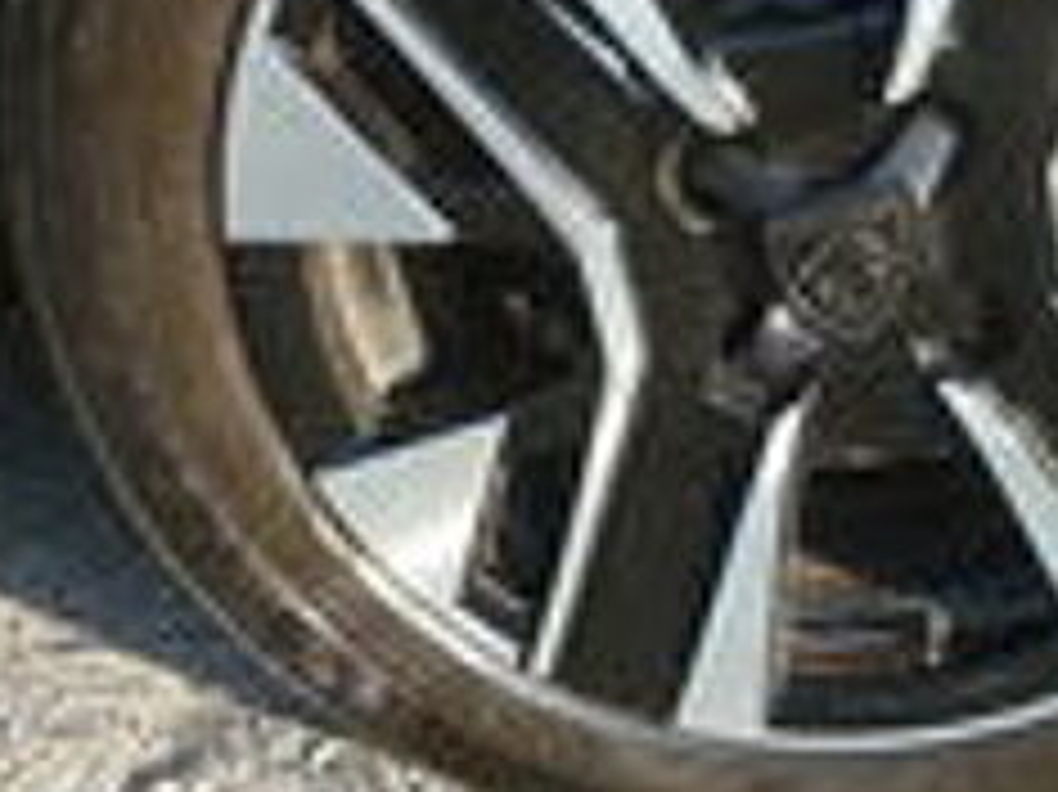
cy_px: 166
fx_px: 1558
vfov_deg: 28.0
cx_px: 896
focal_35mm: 51
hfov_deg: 35.8
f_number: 3.3
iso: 80
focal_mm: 4.1
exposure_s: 1/80
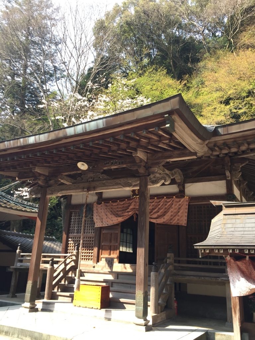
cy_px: 170
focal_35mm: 29
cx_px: 128
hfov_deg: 48.2
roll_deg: -2.5
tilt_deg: +19.2
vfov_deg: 61.7
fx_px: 285
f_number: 2.2
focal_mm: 4.15
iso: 32
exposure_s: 1/203
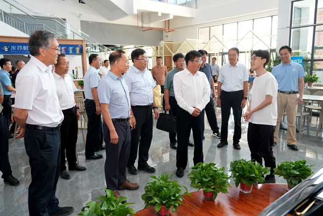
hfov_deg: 73.7
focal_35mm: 24
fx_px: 215
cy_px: 108
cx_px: 162
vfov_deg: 53.1
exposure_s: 1/60
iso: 250
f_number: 4
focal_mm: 24
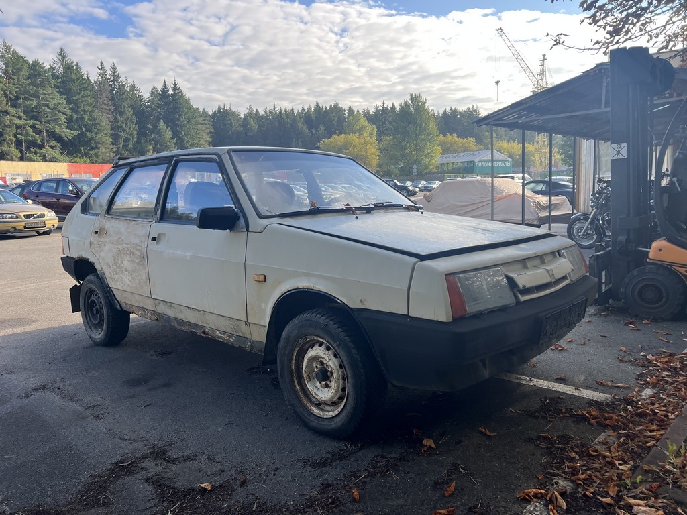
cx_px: 344
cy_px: 258
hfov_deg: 67.3
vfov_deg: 53.1
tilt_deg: -9.3
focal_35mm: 26
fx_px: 516
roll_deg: +1.6
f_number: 1.5
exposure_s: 1/853
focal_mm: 5.7
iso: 50
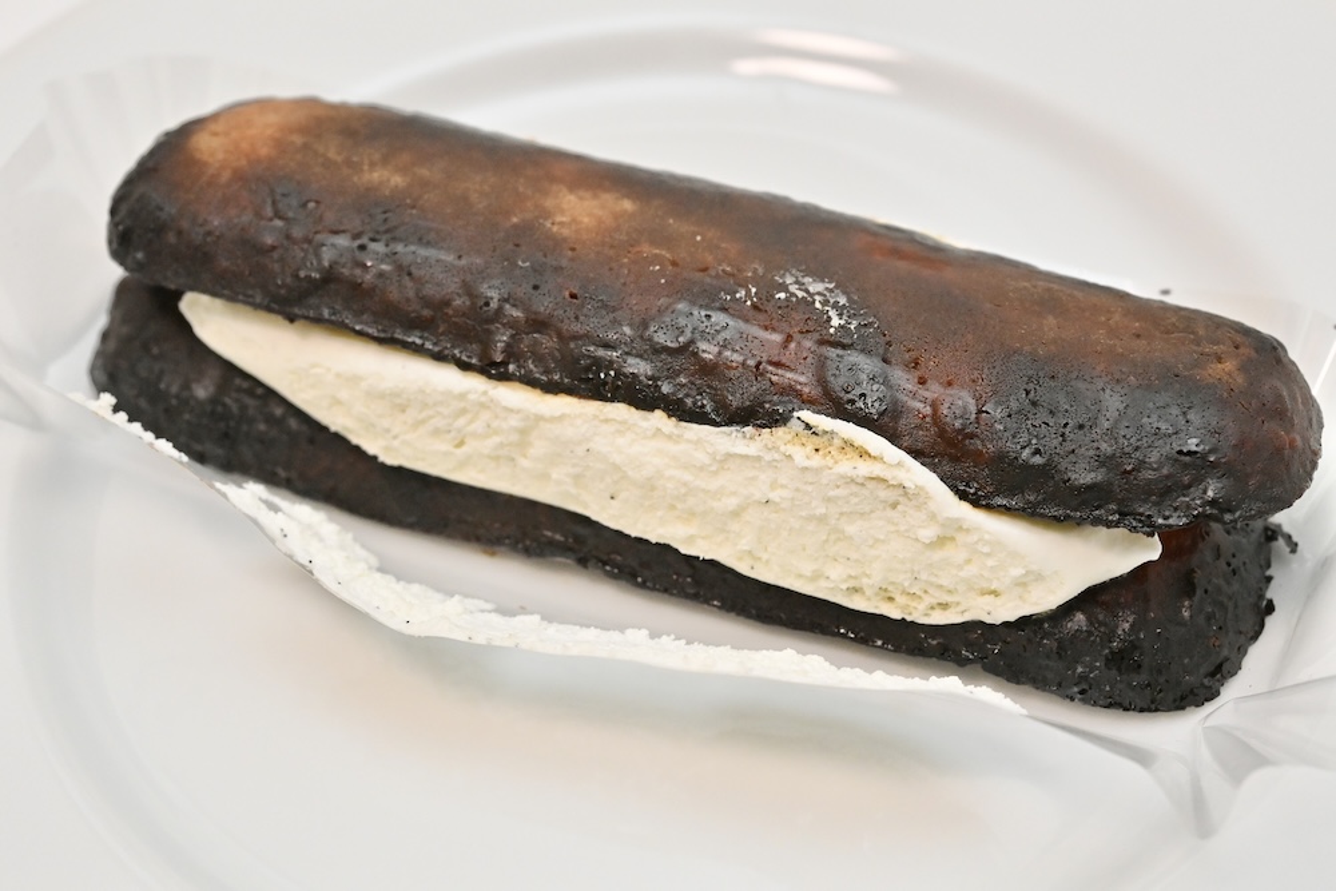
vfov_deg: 22.6
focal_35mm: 60
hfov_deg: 33.4
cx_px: 668
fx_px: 2227
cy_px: 446
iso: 6400
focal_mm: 60
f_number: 11
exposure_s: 1/160
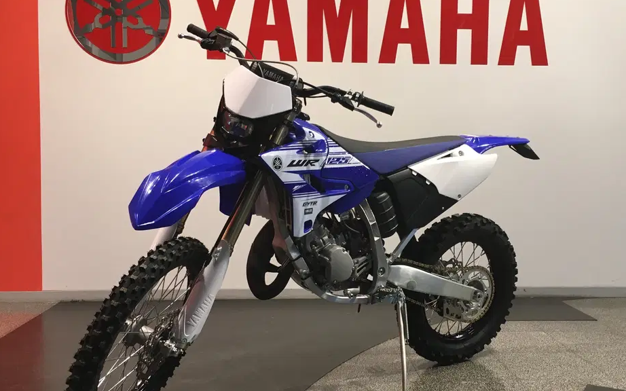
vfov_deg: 32.0
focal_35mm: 40
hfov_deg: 49.2
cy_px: 198
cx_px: 344
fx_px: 682
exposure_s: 1/33
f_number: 2.2
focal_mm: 4.15
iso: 50
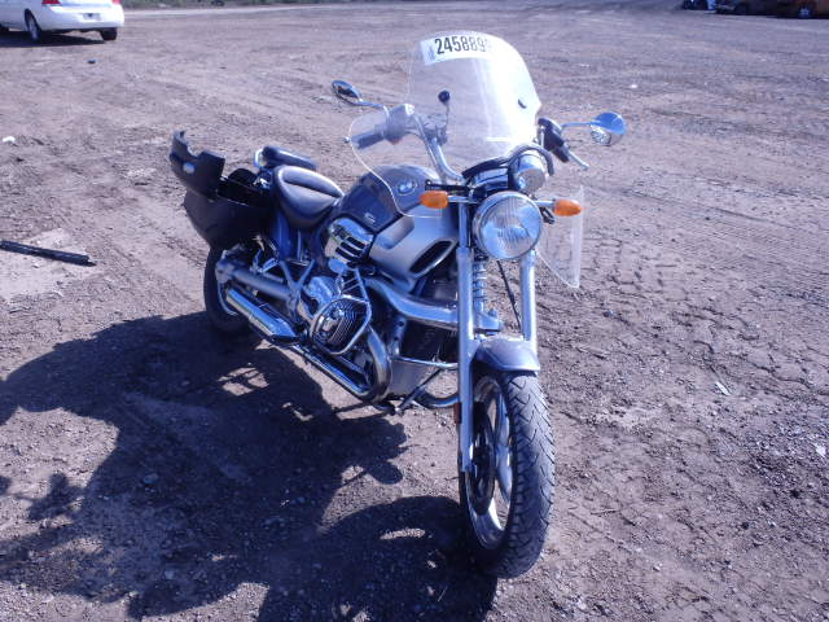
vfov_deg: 49.7
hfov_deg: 63.4
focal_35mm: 28
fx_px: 671
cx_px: 414
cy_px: 311
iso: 125
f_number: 3.9
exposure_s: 1/500
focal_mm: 5
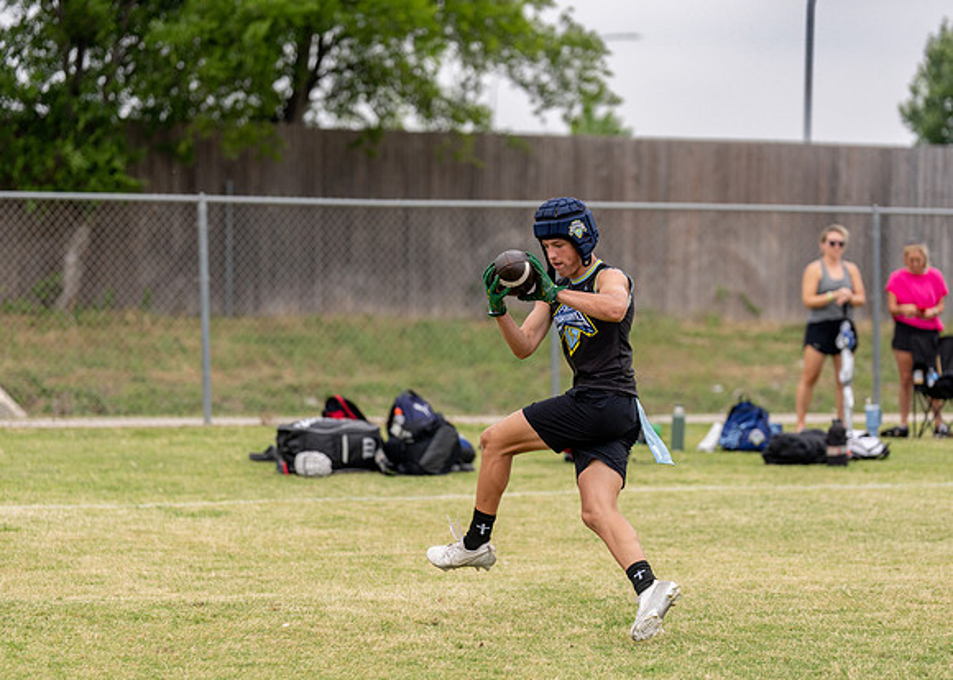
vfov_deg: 10.9
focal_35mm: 132
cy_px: 340
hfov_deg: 15.2
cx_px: 476
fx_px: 3575
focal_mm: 126
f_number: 2.8
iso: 320
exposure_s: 1/3200
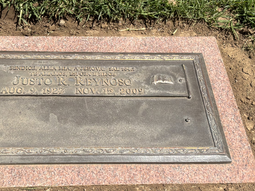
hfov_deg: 37.1
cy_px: 98
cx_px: 87
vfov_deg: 28.6
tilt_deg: -52.0
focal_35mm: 51
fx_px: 376
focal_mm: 3
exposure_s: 1/1984
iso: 25
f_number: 1.8
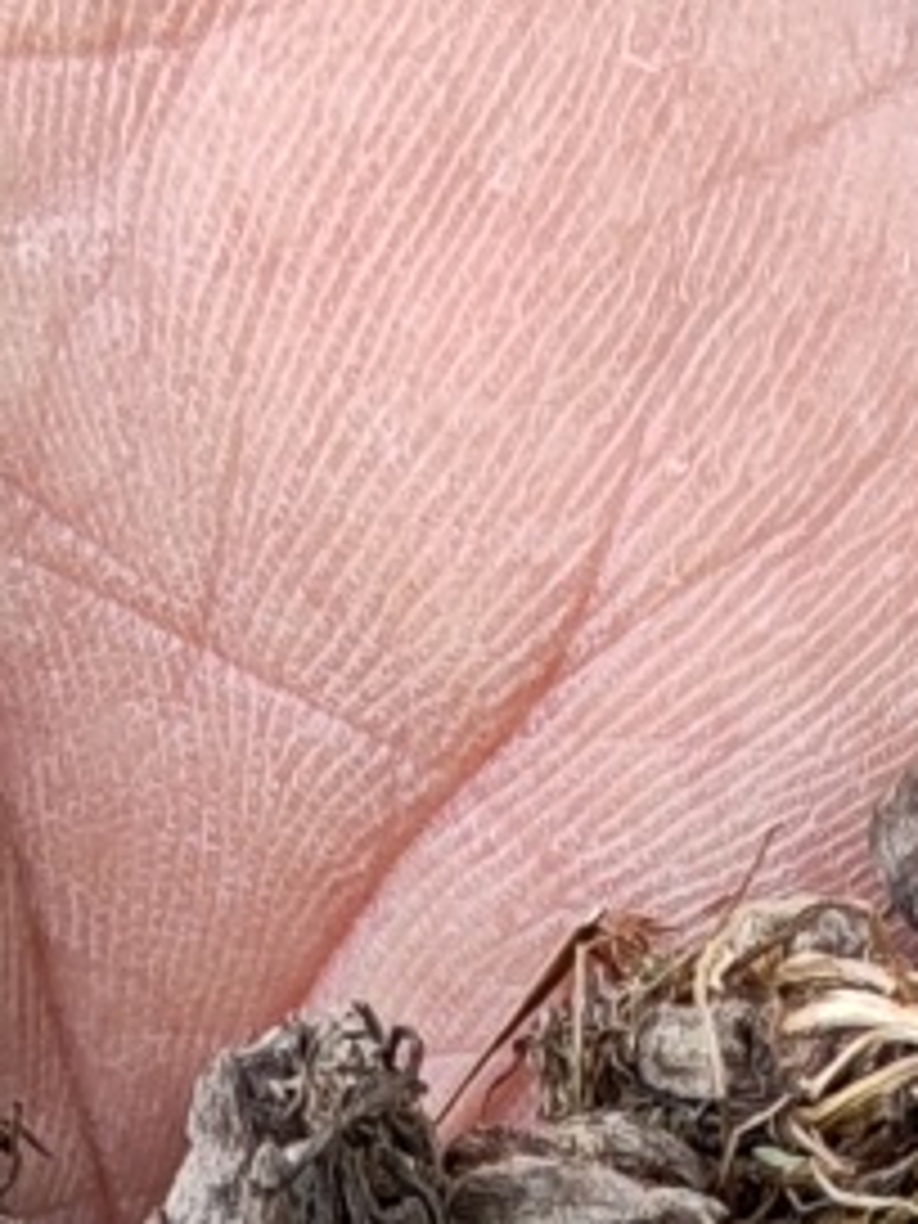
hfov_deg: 14.5
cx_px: 472
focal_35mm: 102
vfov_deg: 16.1
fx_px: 3607
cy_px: 2257
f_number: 2.2
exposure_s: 1/140
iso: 50
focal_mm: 1.96
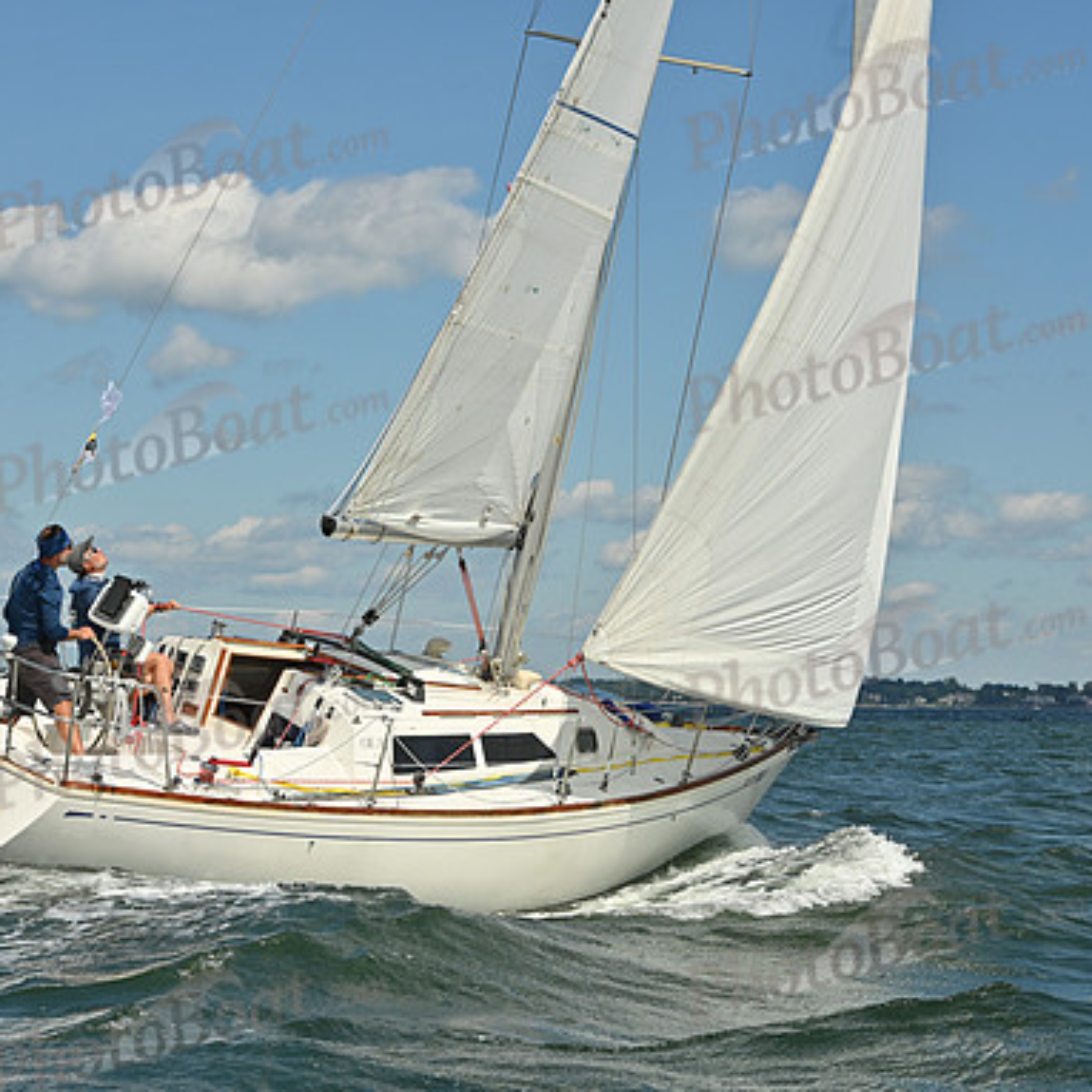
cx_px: 539
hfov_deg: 19.3
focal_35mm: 90
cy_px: 549
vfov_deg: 19.3
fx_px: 3212
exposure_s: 1/1250
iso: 250
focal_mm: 70
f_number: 9
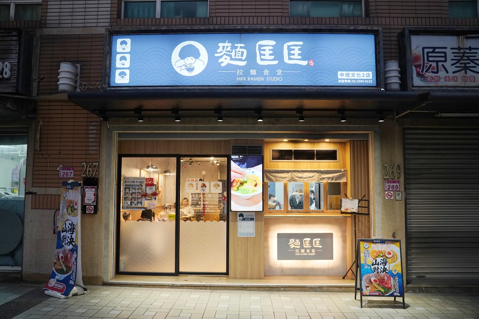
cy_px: 160
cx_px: 240
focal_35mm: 28
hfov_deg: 65.5
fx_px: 373
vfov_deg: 46.4
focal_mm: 28
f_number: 2.8
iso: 2000
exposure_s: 1/160
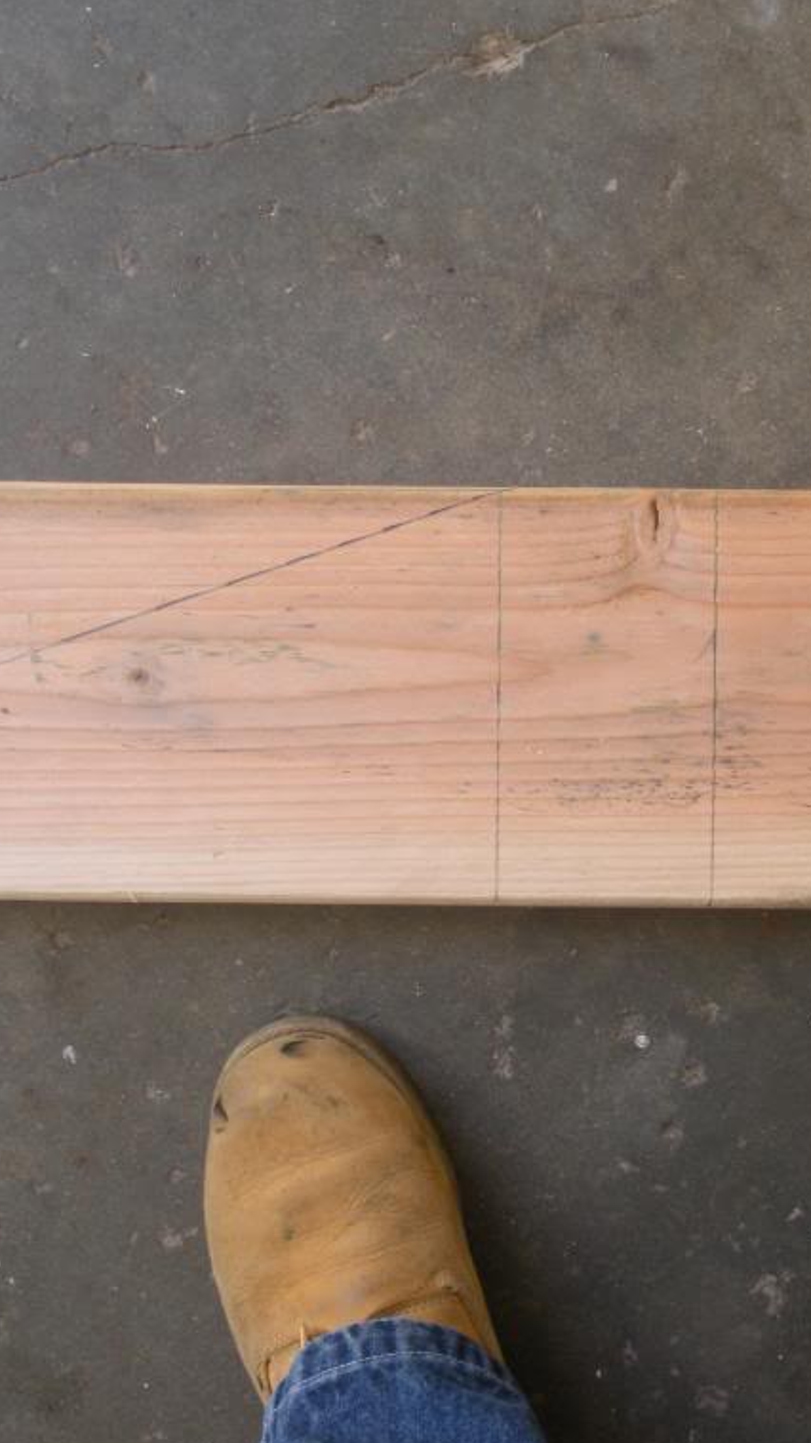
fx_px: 2028
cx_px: 640
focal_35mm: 53
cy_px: 723
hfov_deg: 22.3
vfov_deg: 39.2
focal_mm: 6.3
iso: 111
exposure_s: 1/56
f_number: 3.5
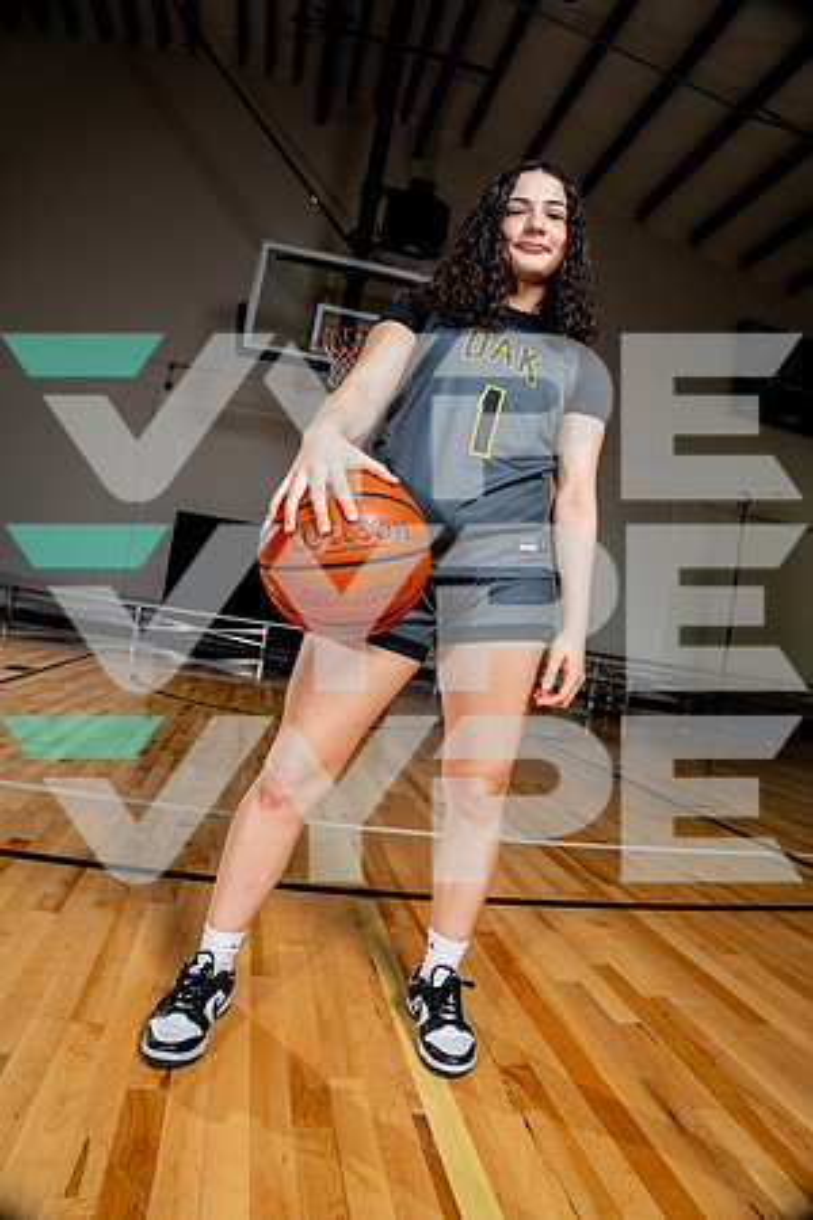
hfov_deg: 61.9
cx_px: 406
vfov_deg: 84.0
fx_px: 677
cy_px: 610
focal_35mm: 20
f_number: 5.6
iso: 200
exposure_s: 1/250
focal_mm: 20
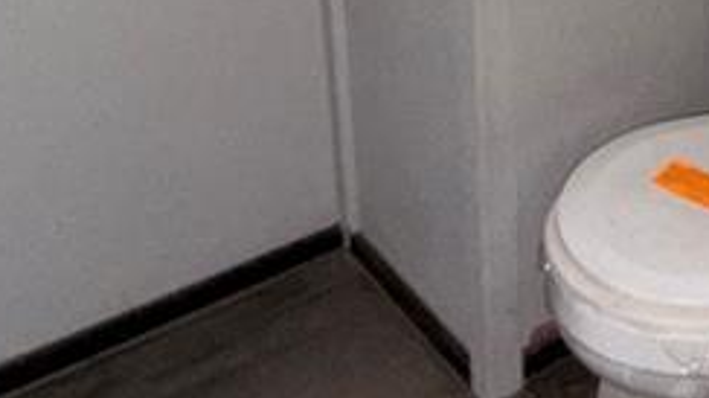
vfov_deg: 17.3
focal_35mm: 64
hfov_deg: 31.6
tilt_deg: -18.8
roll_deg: -0.2
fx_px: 1203
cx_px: 610
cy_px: -157
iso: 250
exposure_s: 1/52
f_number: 2.2
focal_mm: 2.22
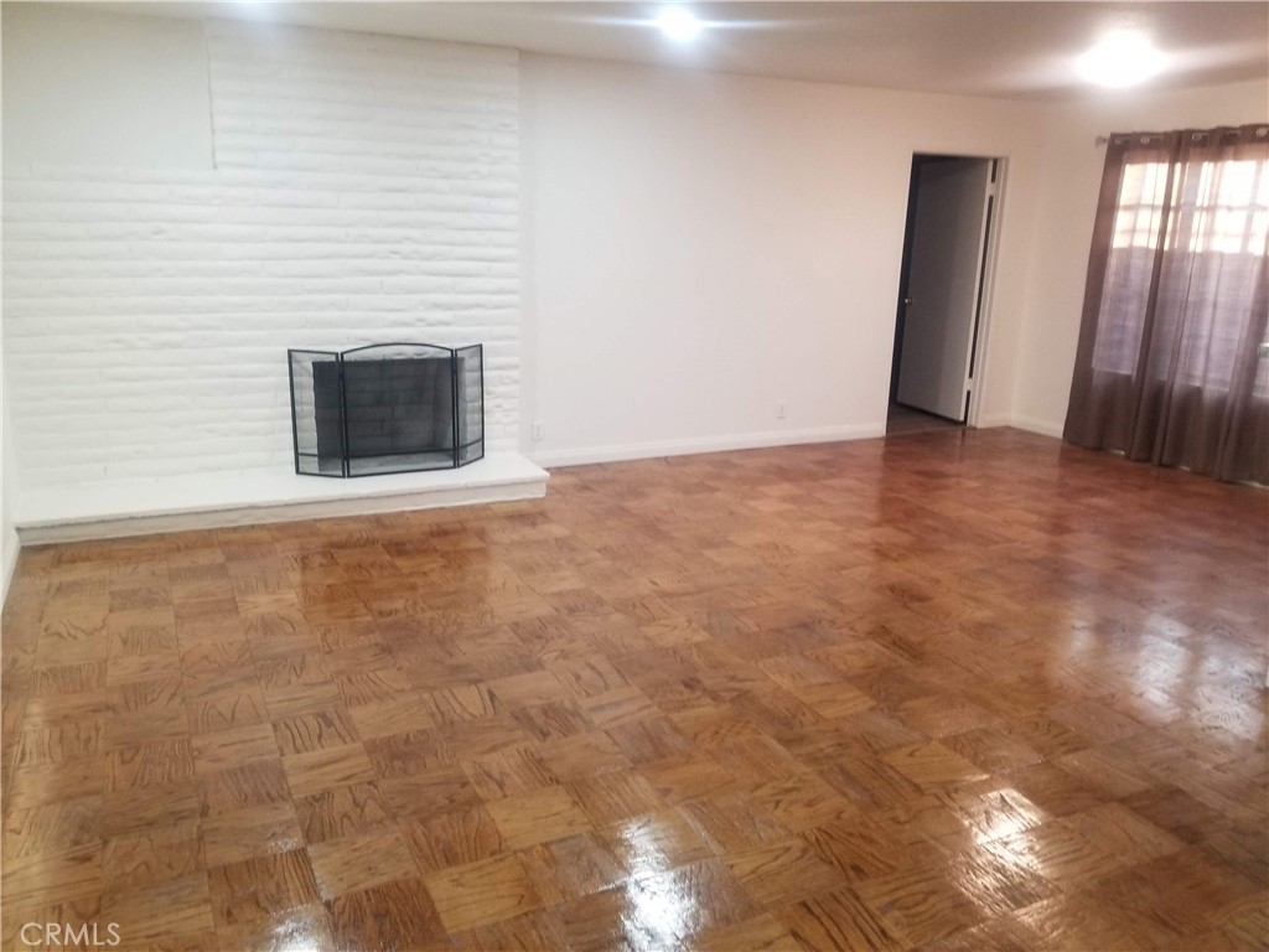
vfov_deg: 53.1
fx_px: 953
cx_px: 634
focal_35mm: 26
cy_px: 476
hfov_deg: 67.3
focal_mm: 4.25
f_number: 1.7
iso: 200
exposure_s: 1/40
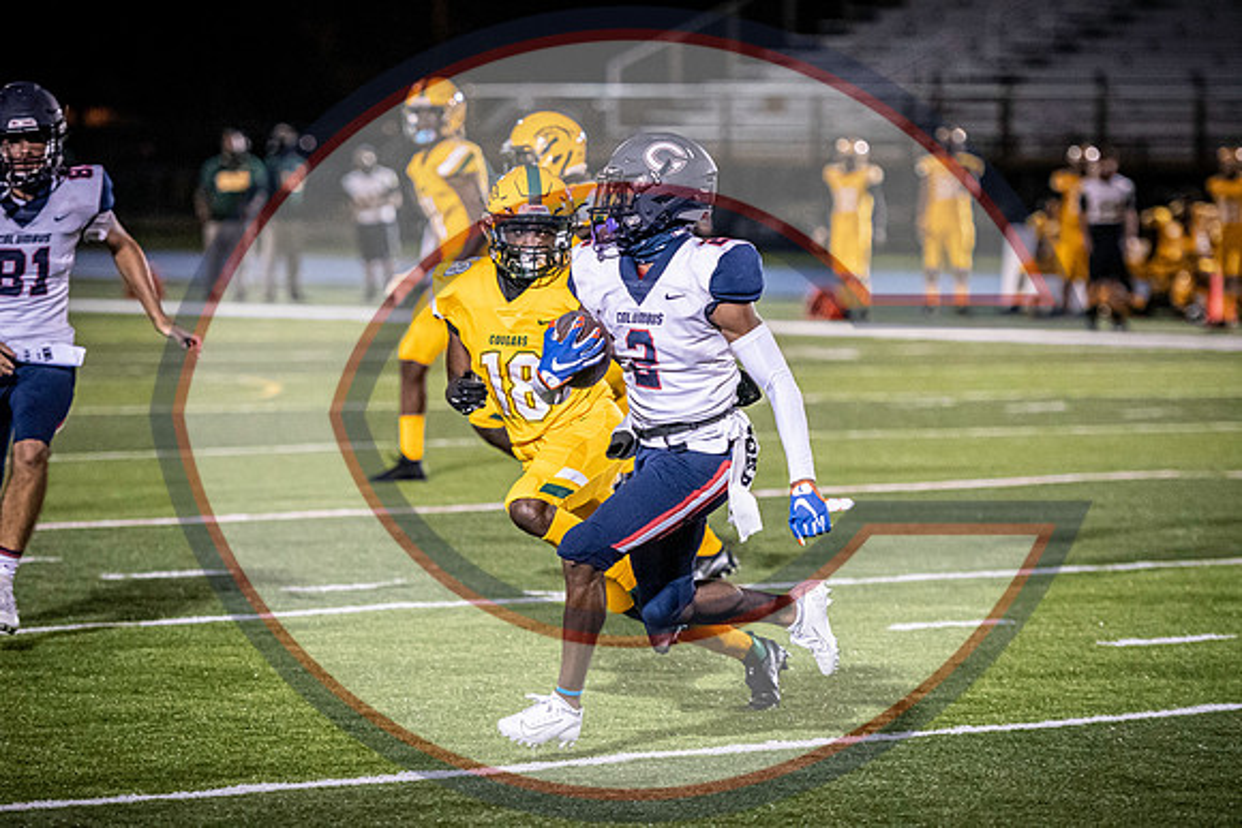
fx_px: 7246
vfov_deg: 6.5
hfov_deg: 9.8
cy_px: 414
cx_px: 621
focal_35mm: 210
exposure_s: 1/2000
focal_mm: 140
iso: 6400
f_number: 2.8
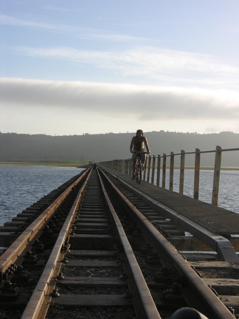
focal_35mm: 64
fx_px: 589
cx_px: 120
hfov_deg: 22.9
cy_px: 160
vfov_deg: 30.3
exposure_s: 1/160
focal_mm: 16.4
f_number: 6.3
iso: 50
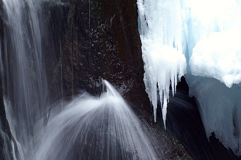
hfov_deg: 6.9
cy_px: 80
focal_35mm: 300
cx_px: 120
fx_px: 2006
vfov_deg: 4.6
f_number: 18
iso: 100
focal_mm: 200
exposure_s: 1/6
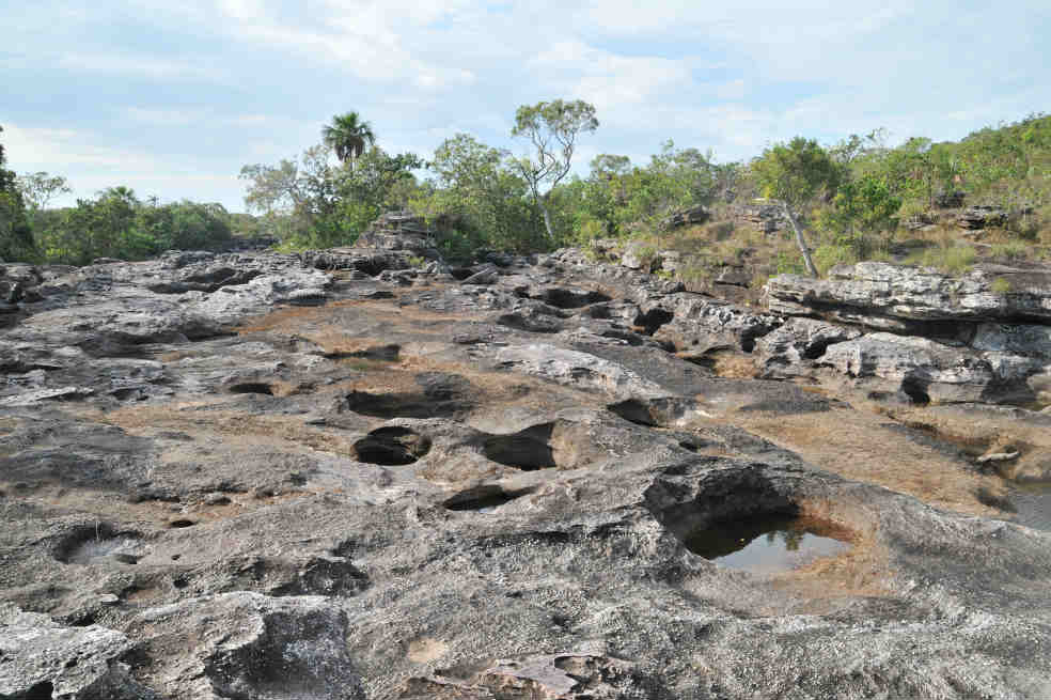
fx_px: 788
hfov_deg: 67.4
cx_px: 526
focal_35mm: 27
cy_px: 350
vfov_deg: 47.9
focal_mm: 18
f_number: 6.3
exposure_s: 1/640
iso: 400
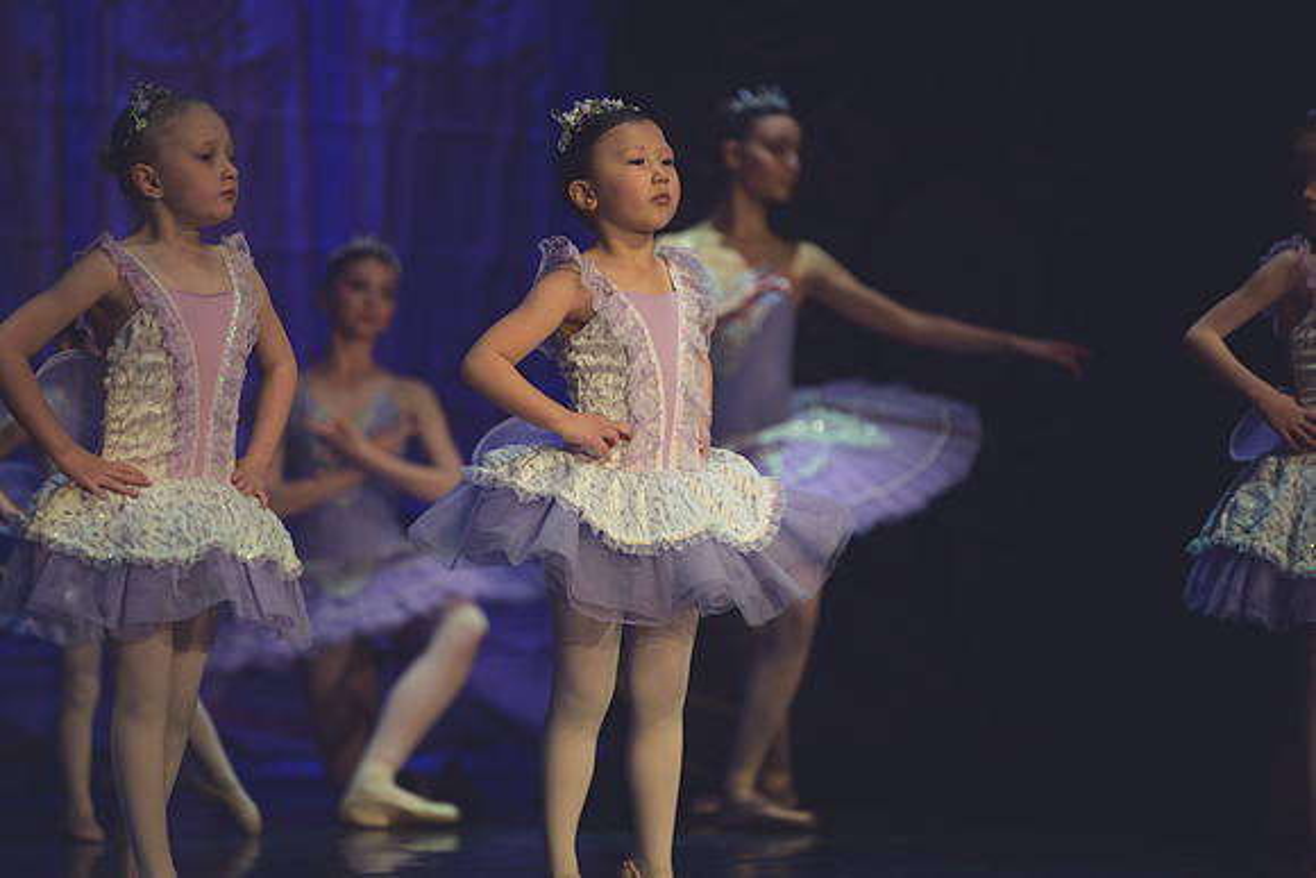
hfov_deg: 10.8
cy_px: 439
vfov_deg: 7.2
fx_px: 6947
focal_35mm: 190
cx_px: 658
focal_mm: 190
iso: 720
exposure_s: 1/320
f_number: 2.8
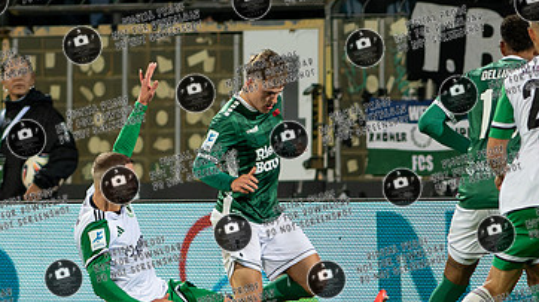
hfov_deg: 1.6
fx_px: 19651
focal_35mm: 1376
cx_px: 207
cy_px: 160
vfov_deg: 0.9
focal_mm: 300
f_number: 3.2
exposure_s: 1/1600
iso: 4000
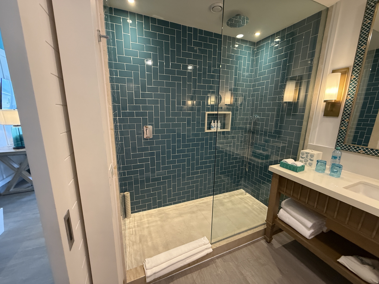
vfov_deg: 85.7
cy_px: 142
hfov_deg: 102.1
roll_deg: -1.2
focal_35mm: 14
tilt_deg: -11.6
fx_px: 153
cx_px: 190
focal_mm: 2.22
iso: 500
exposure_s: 1/60
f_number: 2.2
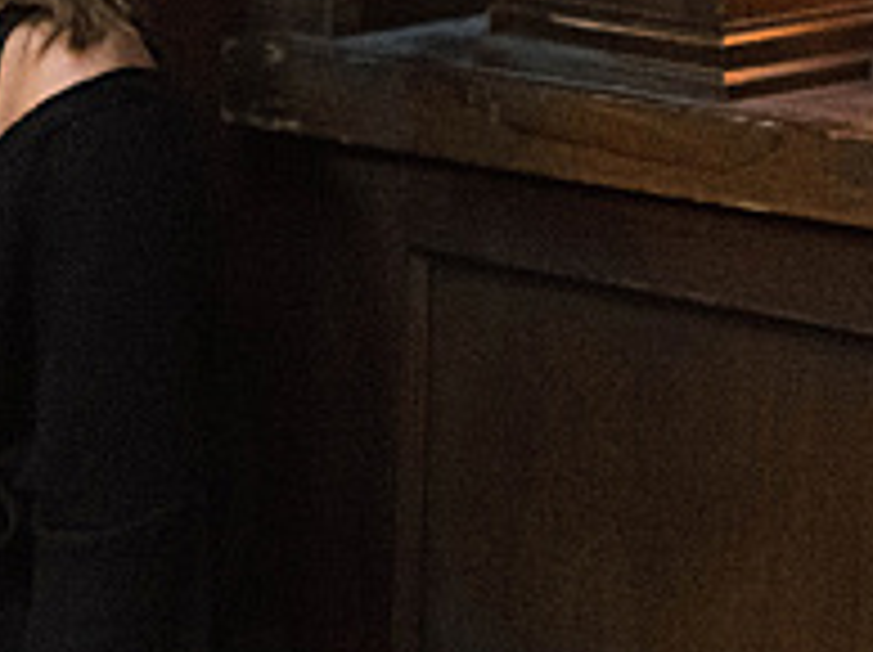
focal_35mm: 338
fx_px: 8514
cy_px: 193
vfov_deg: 4.4
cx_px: -158
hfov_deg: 5.8
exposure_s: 1/80
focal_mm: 85
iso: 4000
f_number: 1.8
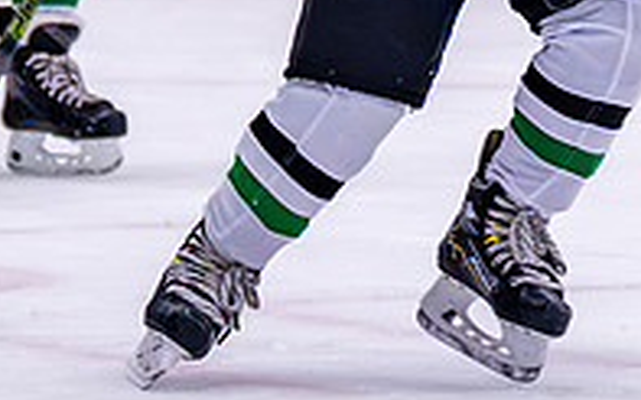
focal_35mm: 546
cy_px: -121
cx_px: 459
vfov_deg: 2.4
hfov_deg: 3.8
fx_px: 9536
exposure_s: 1/1250
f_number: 2.8
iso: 2500
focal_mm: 93
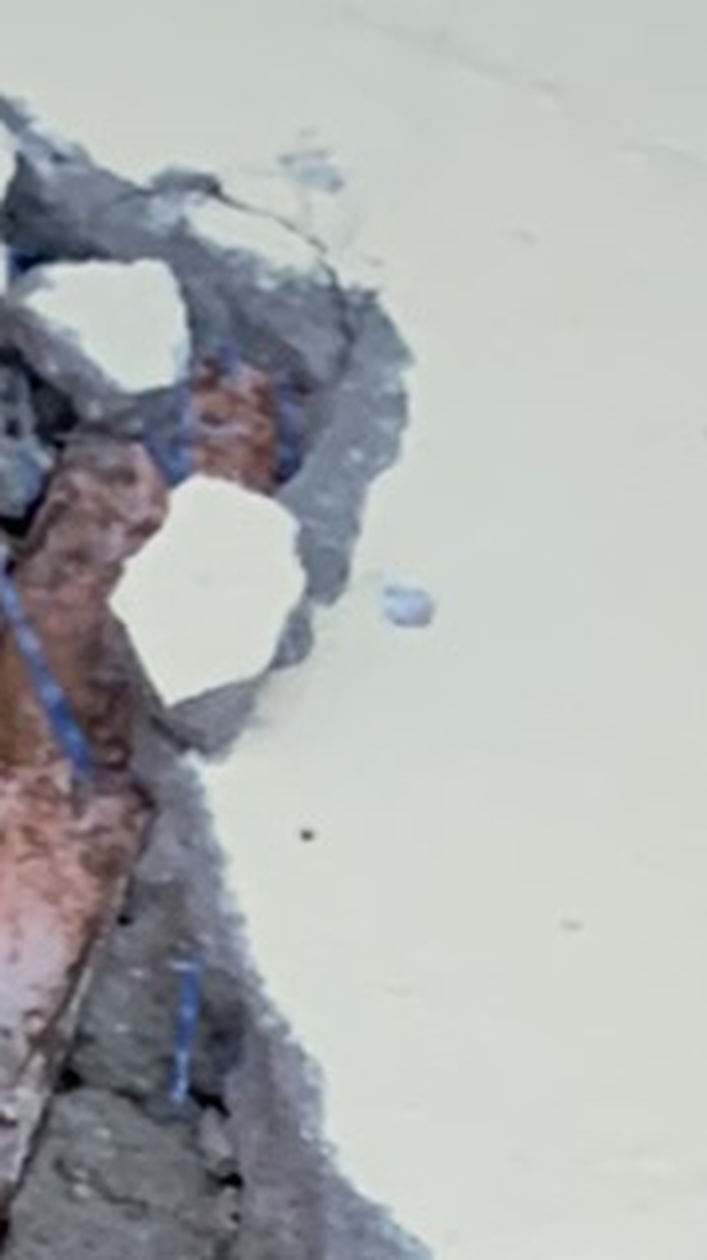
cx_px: -679
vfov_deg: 10.6
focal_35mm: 182
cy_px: 2678
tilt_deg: +30.5
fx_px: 6077
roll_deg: -0.2
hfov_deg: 6.5
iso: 250
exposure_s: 1/60
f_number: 1.8
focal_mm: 4.25
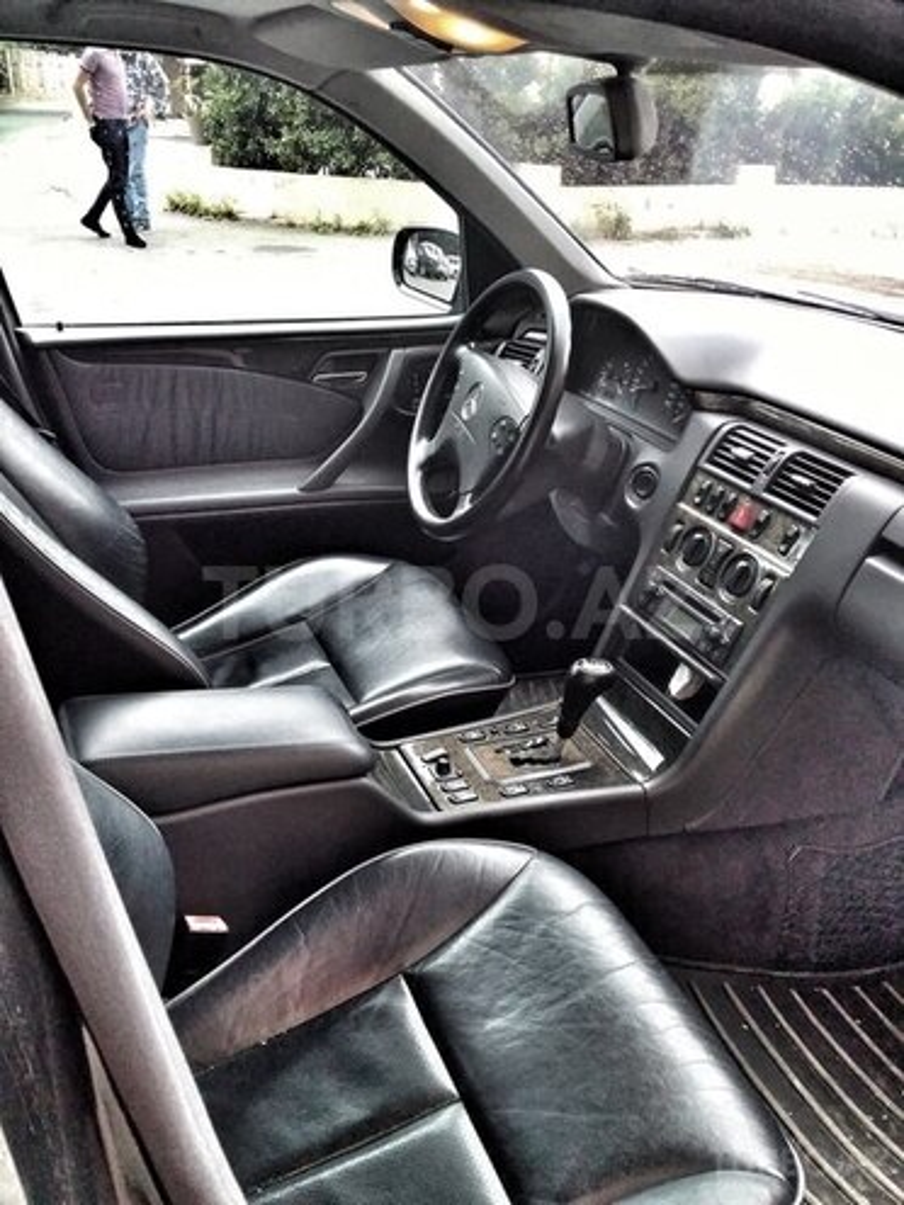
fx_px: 1079
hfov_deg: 45.4
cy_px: 602
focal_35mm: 31
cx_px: 452
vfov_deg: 58.4
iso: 100
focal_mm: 3.3
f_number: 2.2
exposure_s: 1/60
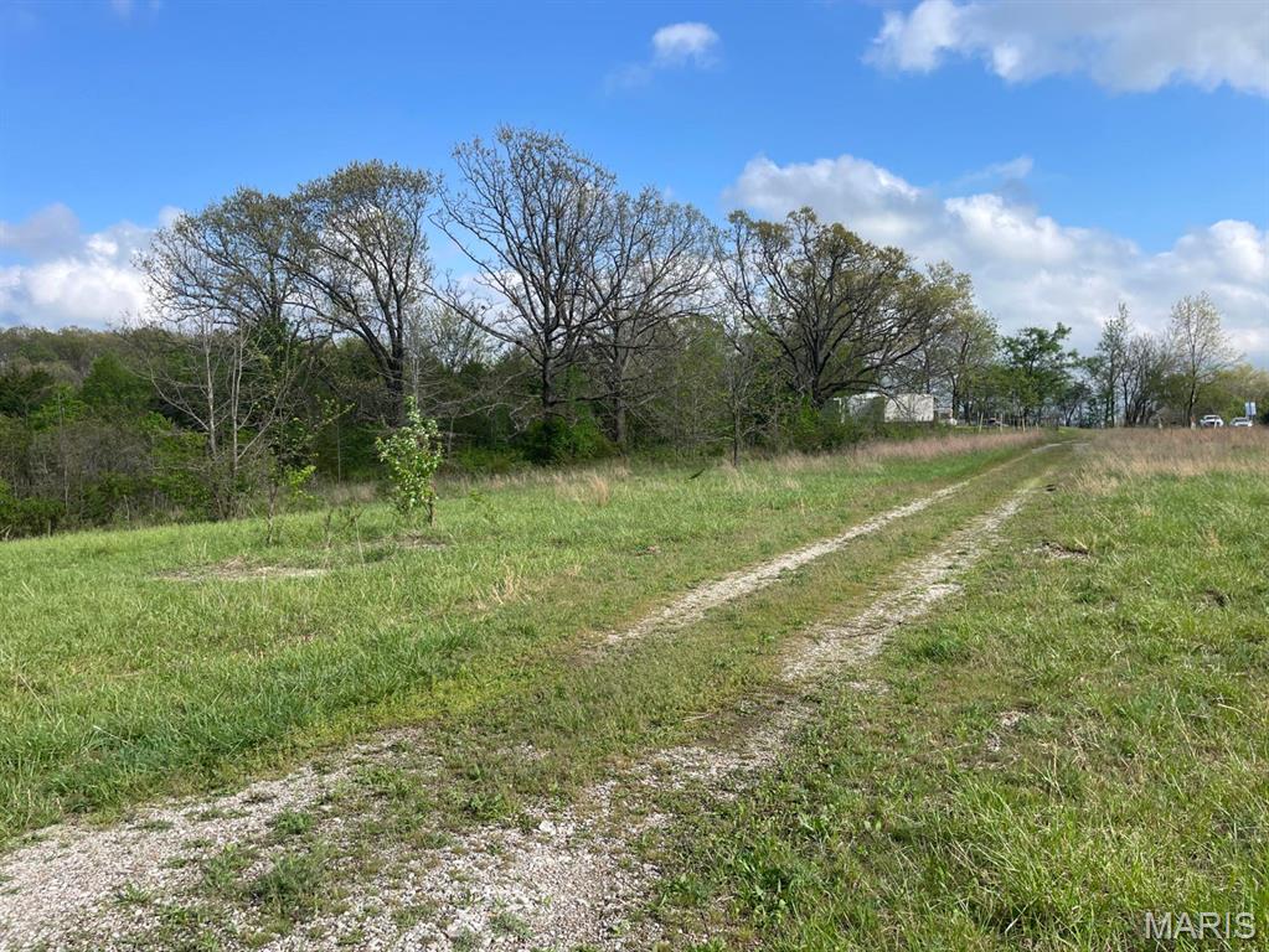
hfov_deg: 67.3
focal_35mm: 26
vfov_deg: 53.1
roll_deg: +0.8
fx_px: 953
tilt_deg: -1.2
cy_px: 476
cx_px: 634
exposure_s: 1/3040
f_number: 1.6
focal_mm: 4.2
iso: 32
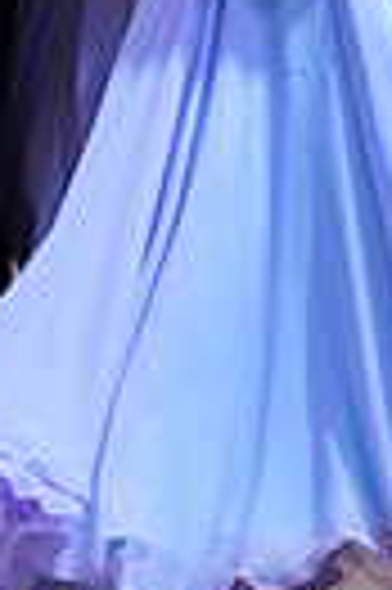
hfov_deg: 2.1
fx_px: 10677
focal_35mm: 652
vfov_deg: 3.2
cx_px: 97
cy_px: -306
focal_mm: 147
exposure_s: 1/500
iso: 640
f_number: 2.8
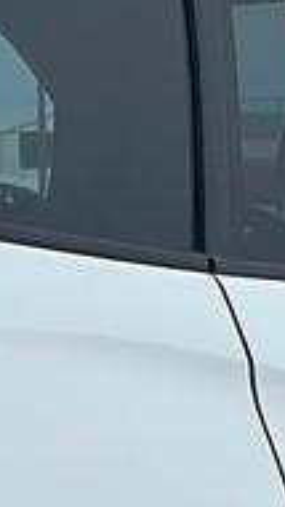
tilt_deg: -5.3
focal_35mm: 352
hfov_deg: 3.4
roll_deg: -1.0
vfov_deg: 6.1
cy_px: 531
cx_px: -328
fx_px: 4725
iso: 100
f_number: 1.78
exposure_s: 1/13699
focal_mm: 6.86
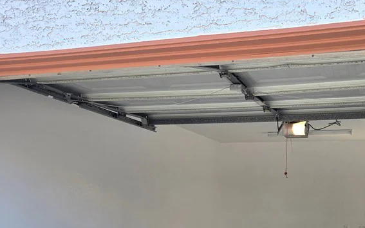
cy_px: 209
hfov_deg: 44.8
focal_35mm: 44
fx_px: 438
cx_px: 232
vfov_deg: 28.1
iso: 80
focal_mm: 5.4
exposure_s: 1/1111
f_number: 1.8
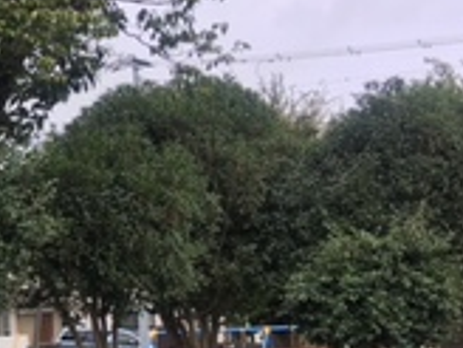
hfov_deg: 15.3
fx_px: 1511
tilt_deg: +4.9
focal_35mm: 113
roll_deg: +1.6
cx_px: -333
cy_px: 266
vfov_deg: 13.1
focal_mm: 4.15
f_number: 2.2
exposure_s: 1/484
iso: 25
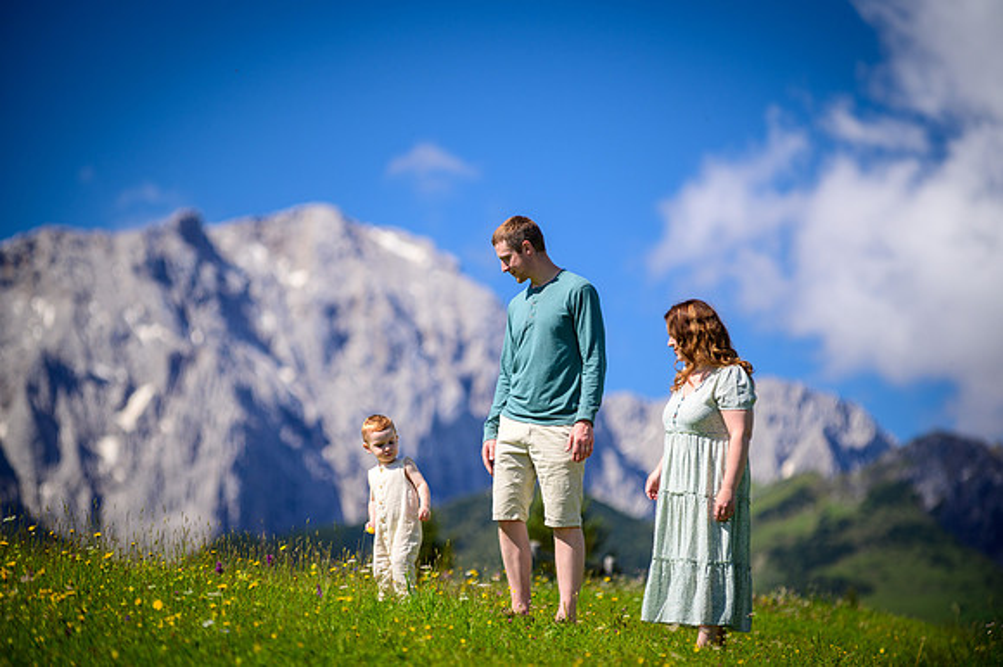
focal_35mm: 200
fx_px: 5569
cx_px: 502
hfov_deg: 10.3
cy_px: 334
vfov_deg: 6.9
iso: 100
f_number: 3.5
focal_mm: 200
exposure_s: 1/1000
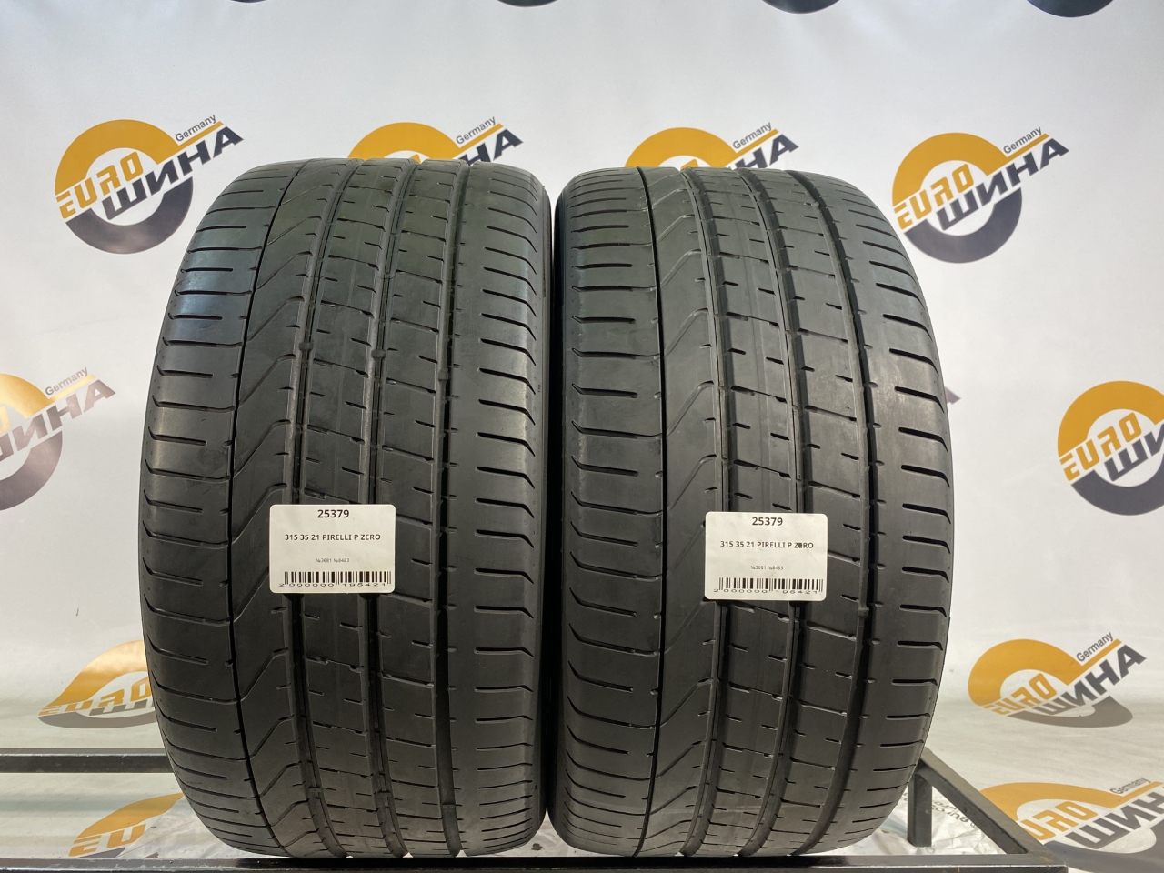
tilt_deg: +0.8
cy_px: 436
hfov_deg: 67.3
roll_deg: +0.0
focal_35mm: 26
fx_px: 874
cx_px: 582
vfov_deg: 53.1
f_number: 1.8
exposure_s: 1/100
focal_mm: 4.25
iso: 100
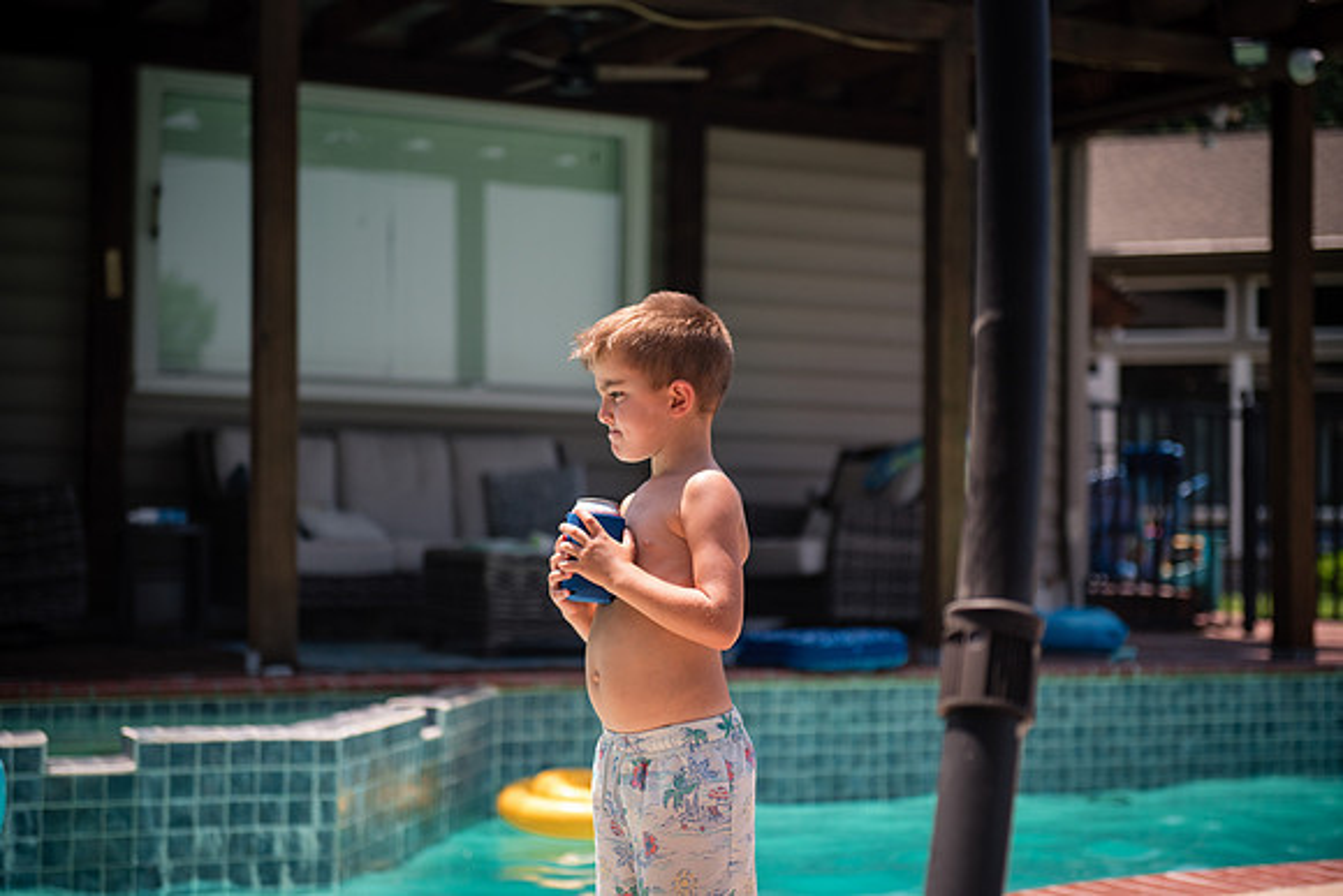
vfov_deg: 19.5
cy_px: 448
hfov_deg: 28.8
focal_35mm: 70
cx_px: 672
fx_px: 2612
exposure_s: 1/4000
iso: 160
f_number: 2.8
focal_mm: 70
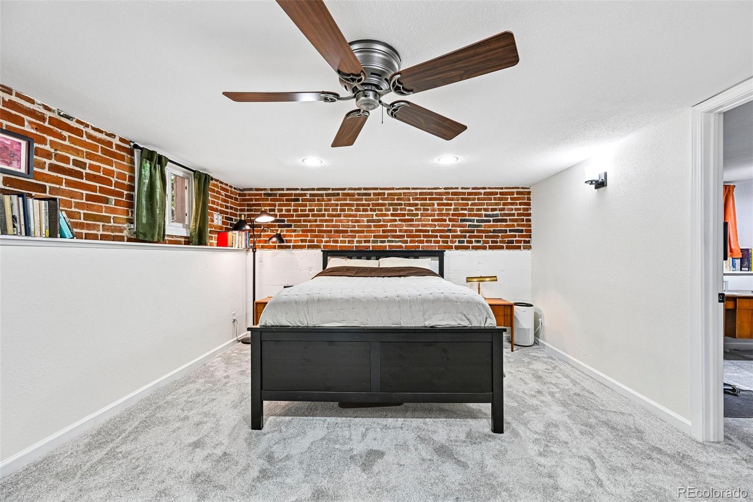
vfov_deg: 81.2
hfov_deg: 104.3
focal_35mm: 14
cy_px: 251
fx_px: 293
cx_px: 376
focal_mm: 14
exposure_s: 1/15
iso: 400
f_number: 8
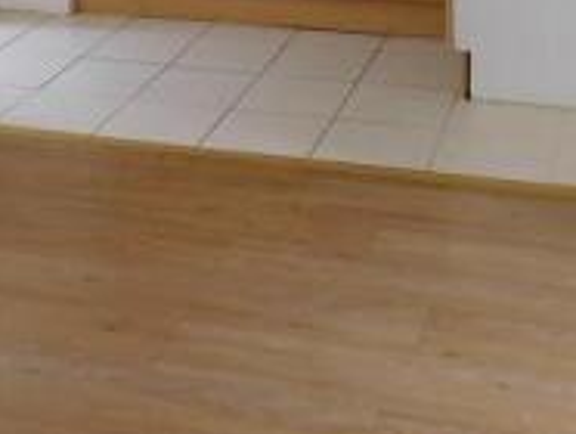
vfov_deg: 18.1
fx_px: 1200
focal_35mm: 72
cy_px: -231
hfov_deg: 27.0
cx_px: 249
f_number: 3
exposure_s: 1/30
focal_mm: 4
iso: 250
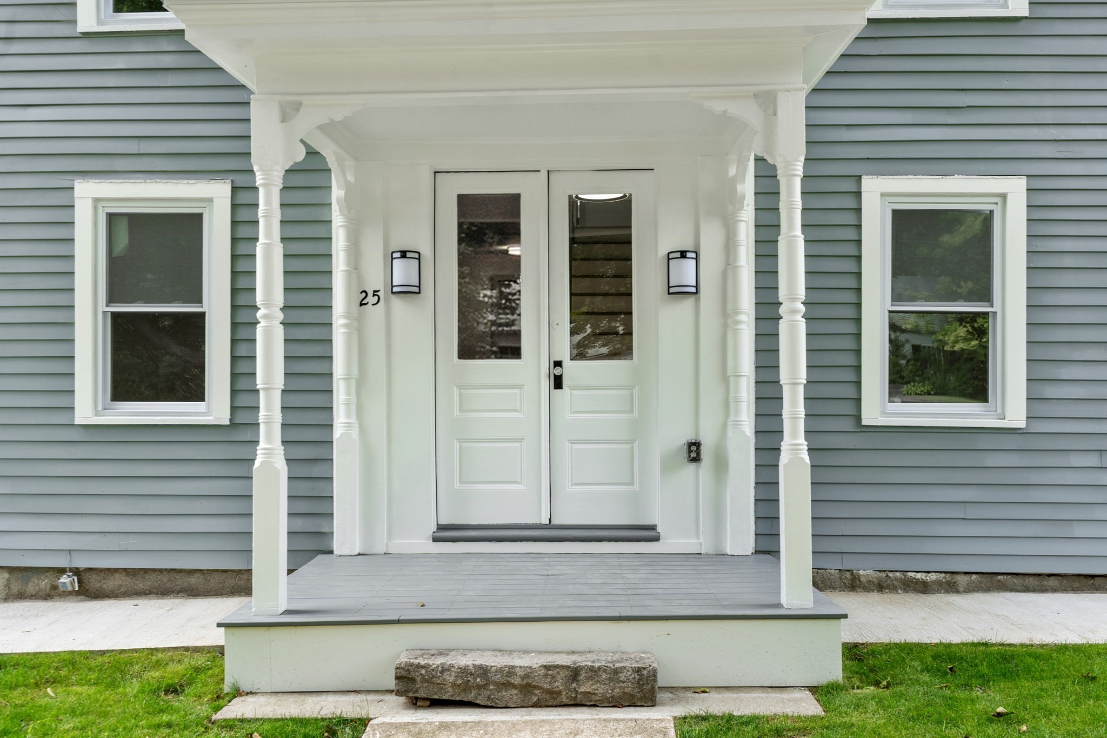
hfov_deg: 60.3
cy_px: 369
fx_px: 953
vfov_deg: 42.3
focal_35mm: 31
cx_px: 554
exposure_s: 1/100
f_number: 7.1
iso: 100
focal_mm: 31
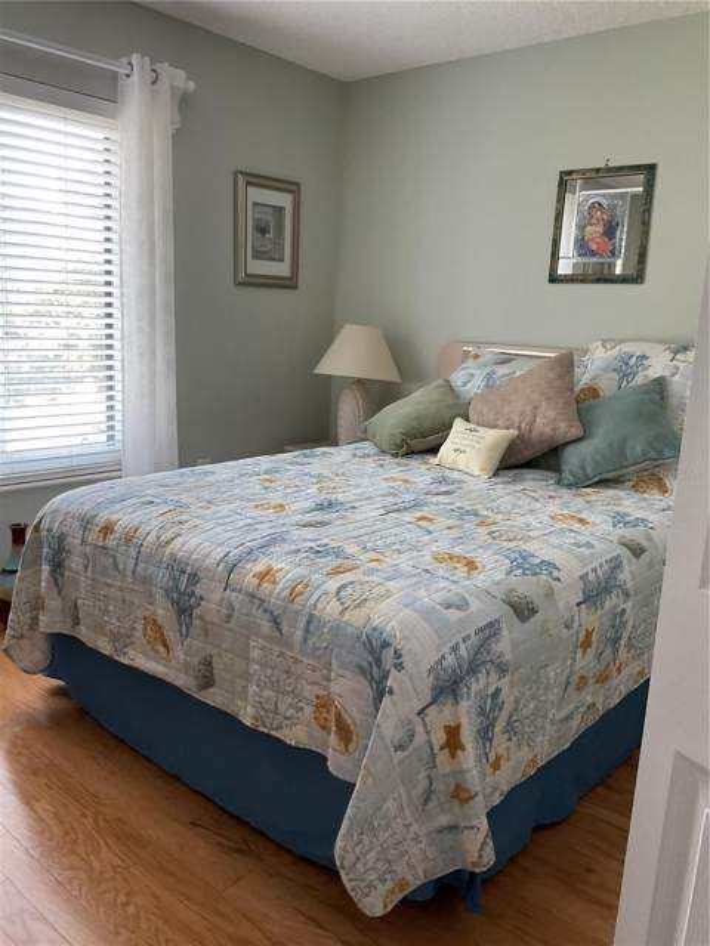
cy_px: 473
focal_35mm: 29
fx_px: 793
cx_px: 355
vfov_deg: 61.7
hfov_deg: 48.2
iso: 160
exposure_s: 1/60
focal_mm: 3
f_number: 1.8
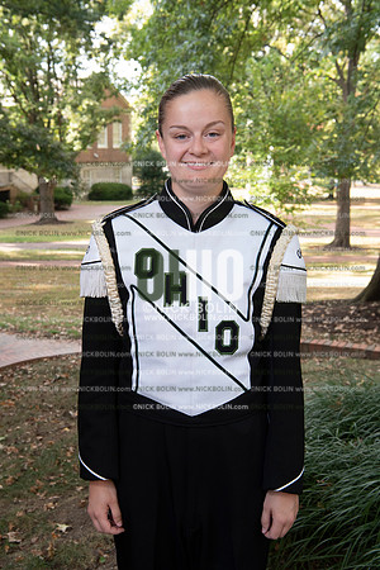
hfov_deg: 28.1
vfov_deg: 41.1
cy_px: 285
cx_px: 190
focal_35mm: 48
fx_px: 760
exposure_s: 1/100
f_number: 8
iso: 800
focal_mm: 48
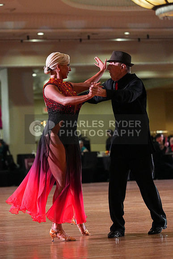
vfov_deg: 13.2
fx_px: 1124
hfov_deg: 8.8
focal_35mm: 156
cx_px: 86
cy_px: 130
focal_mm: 156
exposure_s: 1/400
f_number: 4.5
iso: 6400
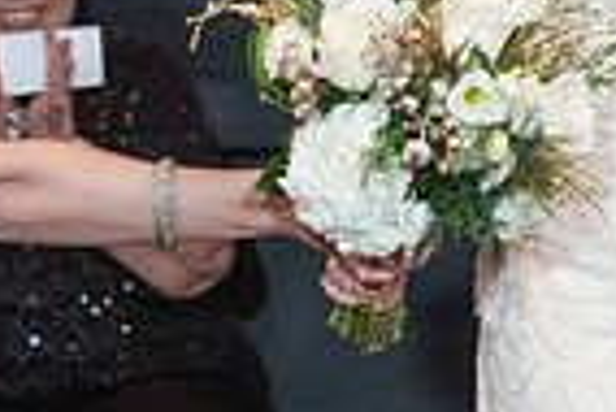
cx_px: 901
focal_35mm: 291
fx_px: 4984
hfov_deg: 7.0
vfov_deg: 4.7
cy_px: -158
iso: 4000
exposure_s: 1/125
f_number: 4
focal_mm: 70
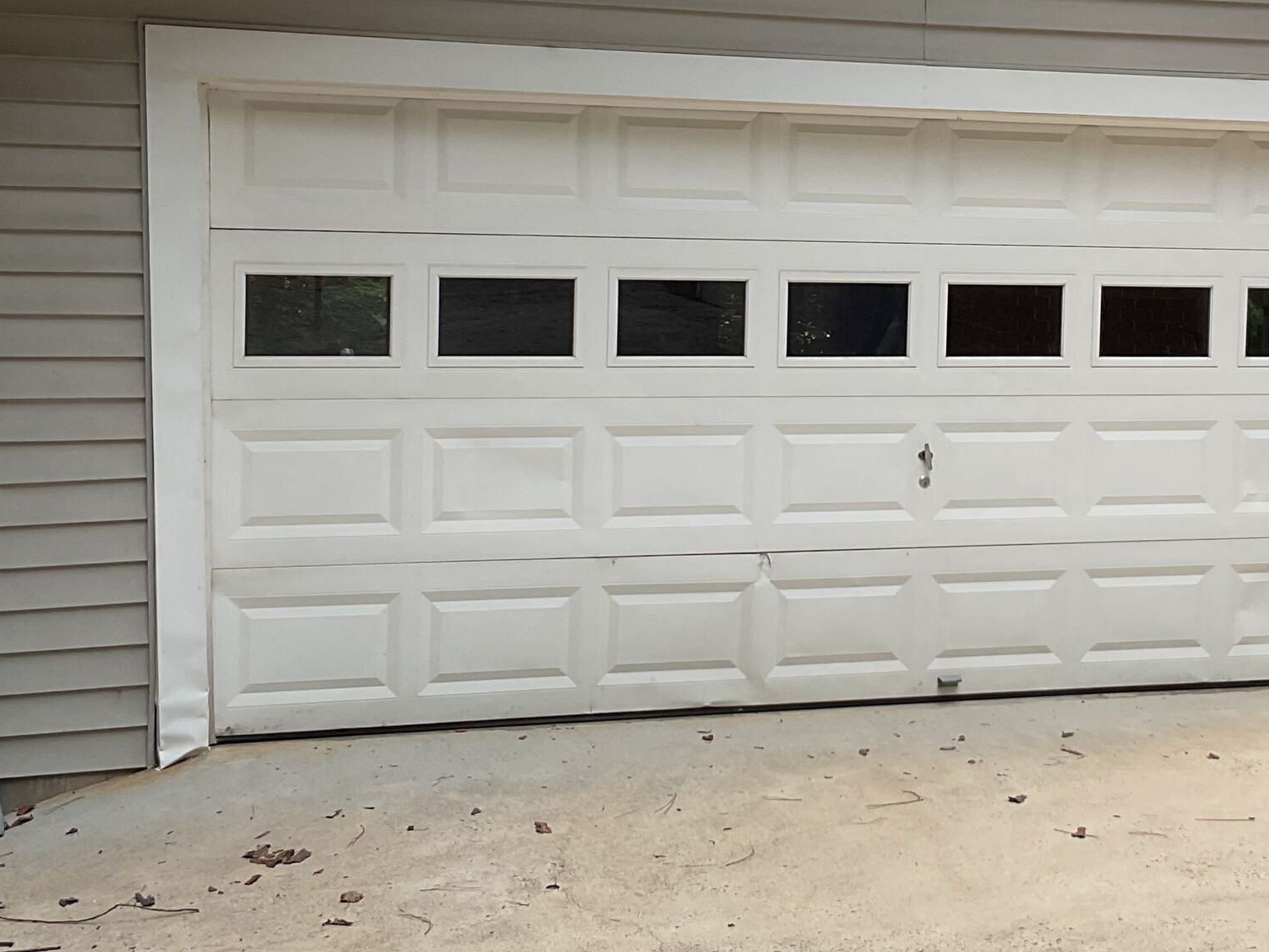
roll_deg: -1.8
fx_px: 2163
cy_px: 341
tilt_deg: -3.3
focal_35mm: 59
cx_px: 810
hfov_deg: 32.5
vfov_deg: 24.7
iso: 16
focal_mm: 3
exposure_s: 1/540
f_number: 1.8
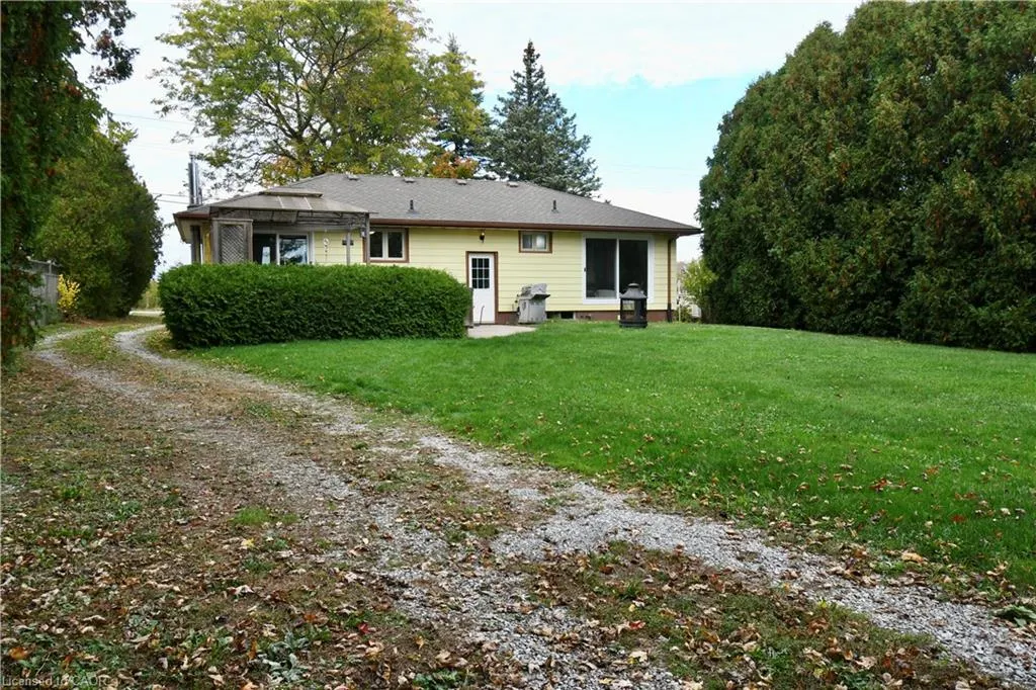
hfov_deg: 67.4
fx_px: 777
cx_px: 518
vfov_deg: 47.9
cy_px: 345
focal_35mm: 27
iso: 320
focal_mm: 18
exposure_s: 1/100
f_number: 9
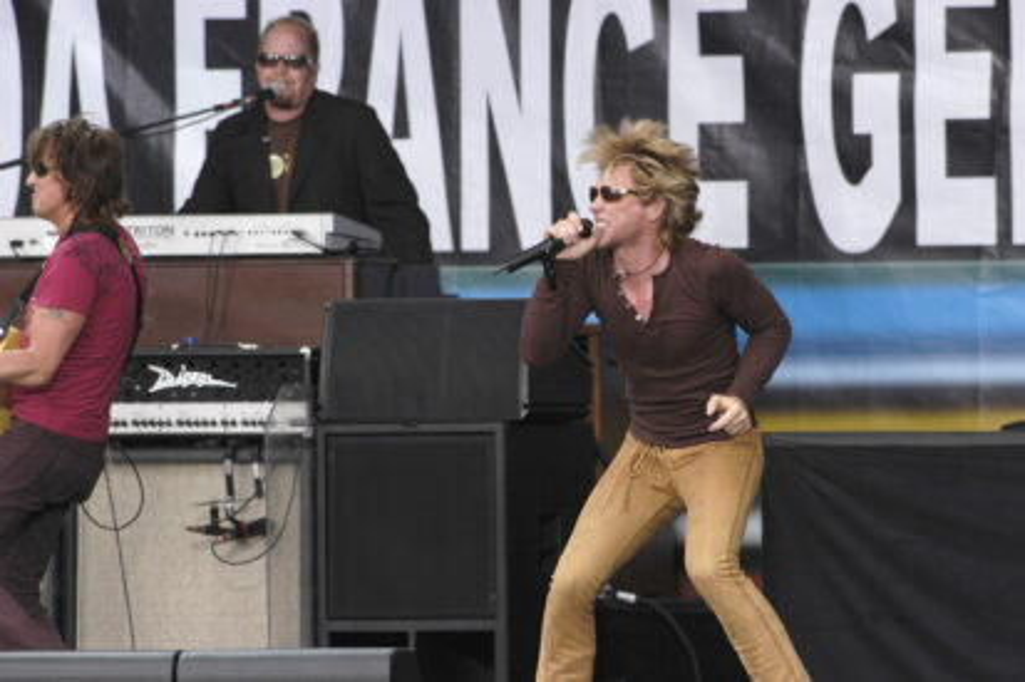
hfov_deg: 2.8
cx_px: 512
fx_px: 21345
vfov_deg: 1.8
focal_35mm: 750
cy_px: 341
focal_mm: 500
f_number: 5.6
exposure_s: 1/800
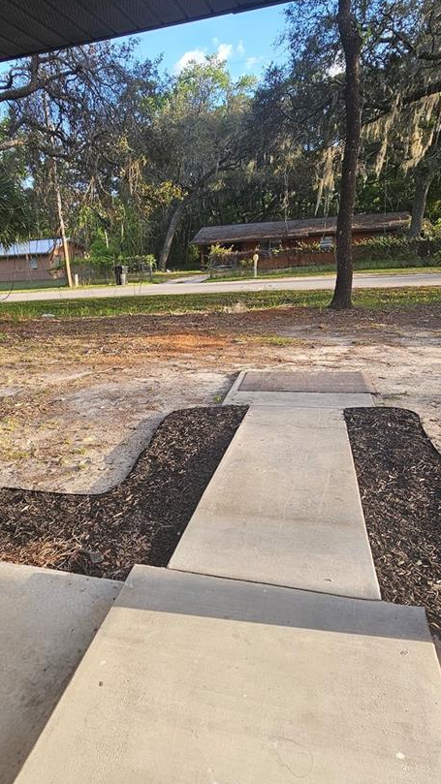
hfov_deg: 52.8
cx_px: 155
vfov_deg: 83.6
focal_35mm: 21
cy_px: 432
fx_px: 437
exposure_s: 1/343
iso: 50
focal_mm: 2.2
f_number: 2.2
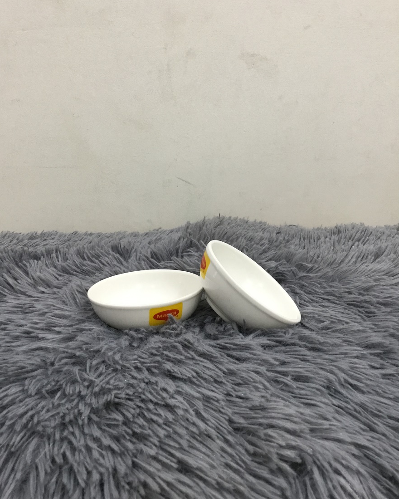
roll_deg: +1.6
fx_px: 487
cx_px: 196
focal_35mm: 33
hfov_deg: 44.5
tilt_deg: -16.4
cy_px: 242
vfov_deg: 54.2
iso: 125
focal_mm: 3.3
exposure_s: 1/33
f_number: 2.4
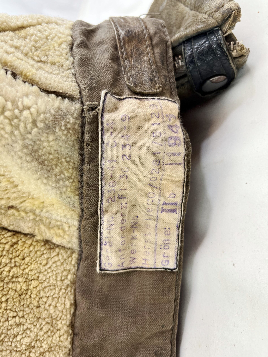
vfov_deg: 67.3
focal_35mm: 26
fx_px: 268
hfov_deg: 53.1
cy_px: 178
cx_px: 134
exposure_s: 1/100
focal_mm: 5.1
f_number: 1.6
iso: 64
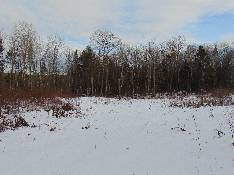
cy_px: 94
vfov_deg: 49.7
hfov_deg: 63.4
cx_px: 123
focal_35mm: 28
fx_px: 189
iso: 80
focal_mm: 4.5
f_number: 3
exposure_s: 1/1000
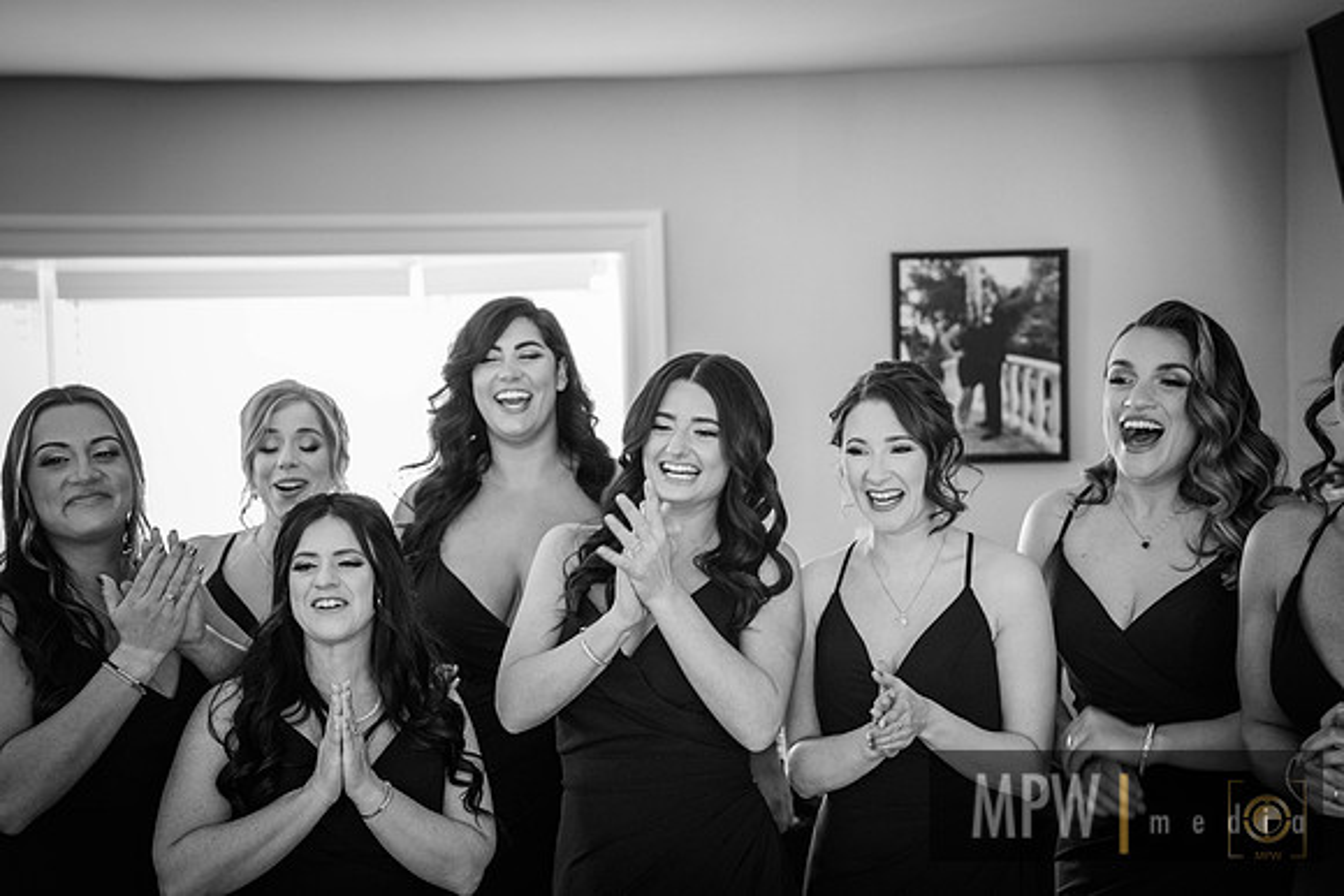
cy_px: 448
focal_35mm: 49
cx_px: 672
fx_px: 1830
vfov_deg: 27.5
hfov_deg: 40.3
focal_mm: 49
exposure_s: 1/125
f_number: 2.8
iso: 4000
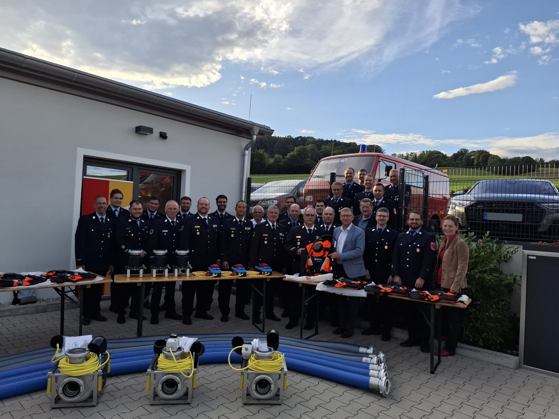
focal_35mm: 23
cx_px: 280
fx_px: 371
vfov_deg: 58.9
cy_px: 210
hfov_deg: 73.9
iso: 50
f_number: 1.8
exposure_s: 1/379
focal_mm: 5.54
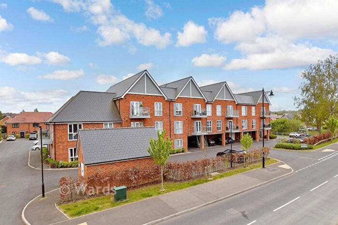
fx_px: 141
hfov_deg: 100.4
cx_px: 169
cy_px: 112
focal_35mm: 15
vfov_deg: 77.4
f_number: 3.5
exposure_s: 1/2500
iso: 400
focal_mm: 10
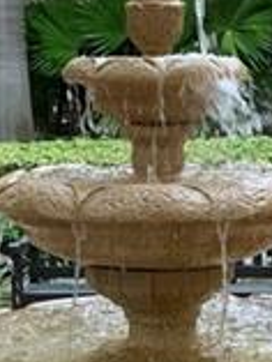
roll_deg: -0.3
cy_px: 237
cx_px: 219
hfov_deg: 11.6
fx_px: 1329
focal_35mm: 127
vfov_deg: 15.5
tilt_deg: -6.4
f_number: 1.8
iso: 160
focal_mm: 4.25
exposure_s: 1/60
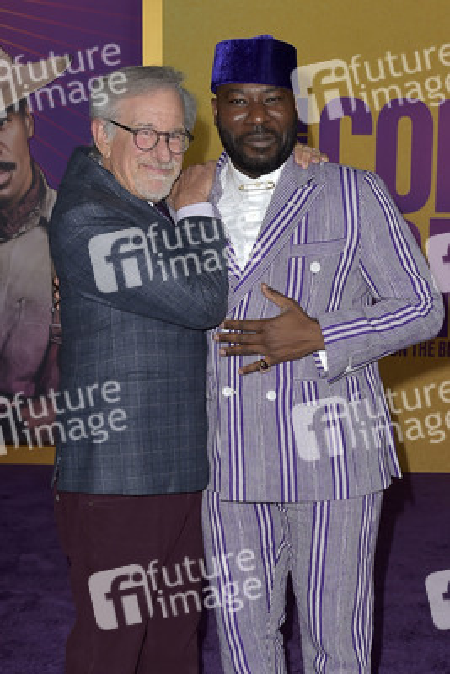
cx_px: 225
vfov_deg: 53.1
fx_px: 674
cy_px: 337
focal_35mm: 36
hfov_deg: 36.9
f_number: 6.3
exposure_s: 1/250
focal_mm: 36
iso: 320
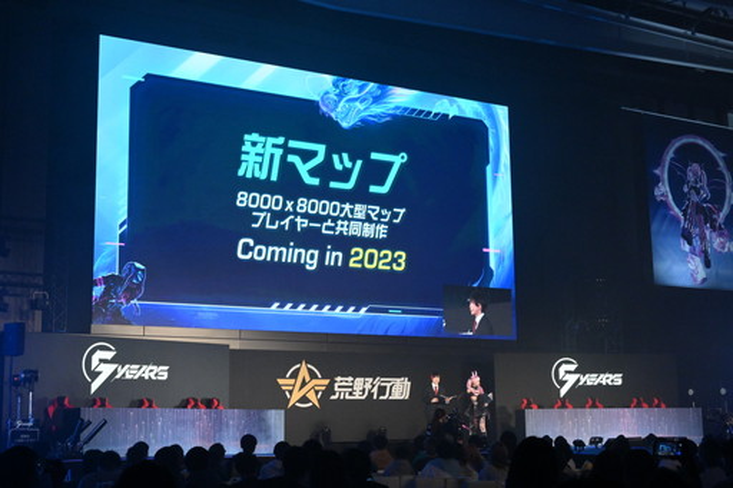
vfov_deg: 26.0
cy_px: 244
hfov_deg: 38.2
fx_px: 1058
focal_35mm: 52
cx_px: 366
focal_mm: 35
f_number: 8
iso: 3200
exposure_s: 1/320
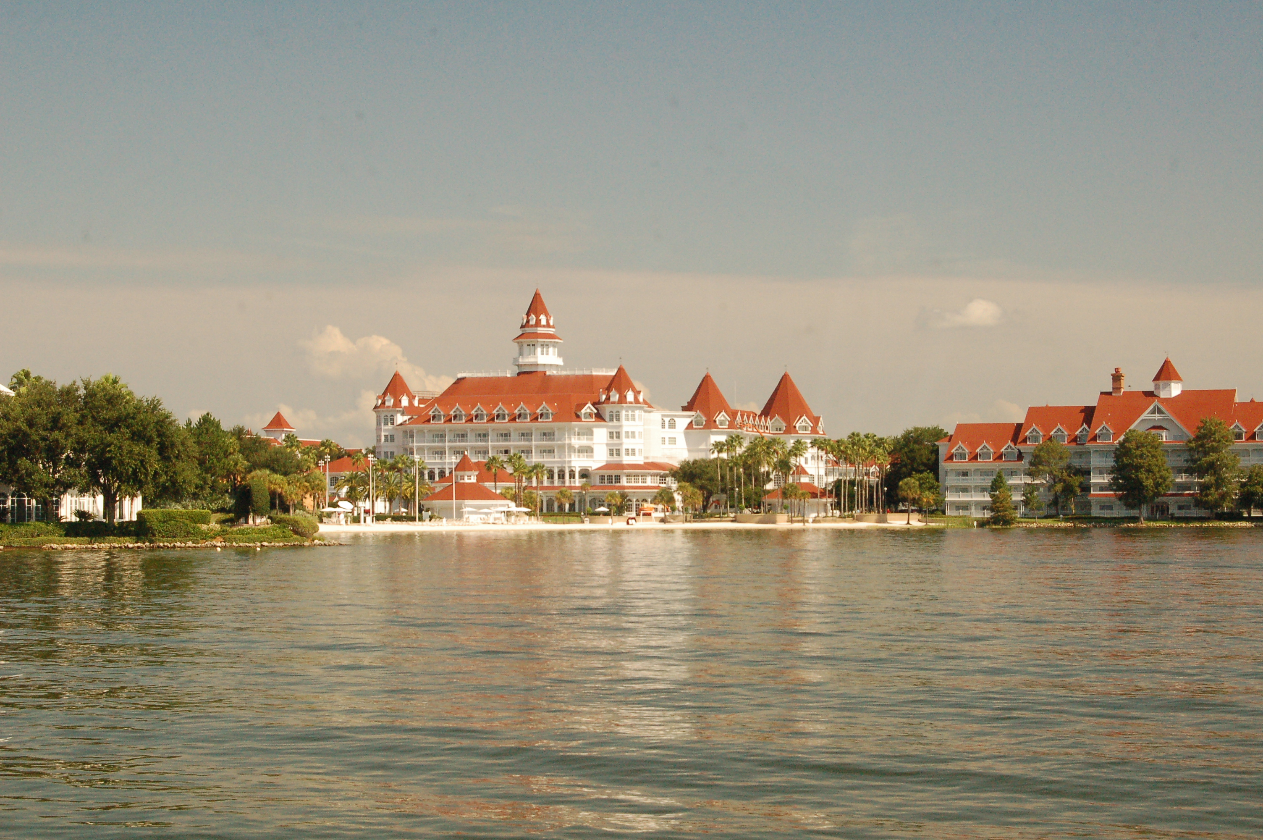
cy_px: 420
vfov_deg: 20.1
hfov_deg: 29.9
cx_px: 632
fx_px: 2366
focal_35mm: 68
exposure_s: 1/500
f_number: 11
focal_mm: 45
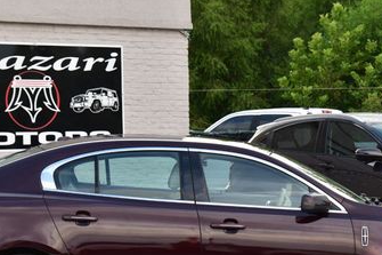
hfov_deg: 15.5
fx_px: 1400
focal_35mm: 132
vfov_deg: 10.4
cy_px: 166
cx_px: 216
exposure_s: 1/80
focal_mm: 46
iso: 400
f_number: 9
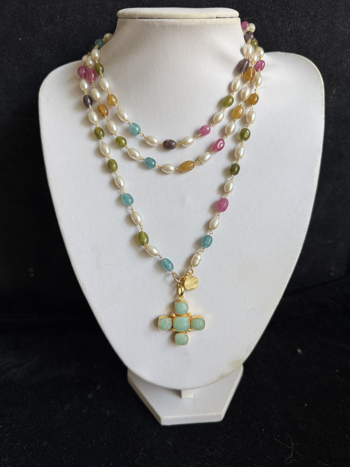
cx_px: 175
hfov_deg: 56.8
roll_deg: +0.1
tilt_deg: -25.6
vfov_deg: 71.6
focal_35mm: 24
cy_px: 234
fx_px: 324
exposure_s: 1/121
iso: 160
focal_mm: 6.76
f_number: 1.78
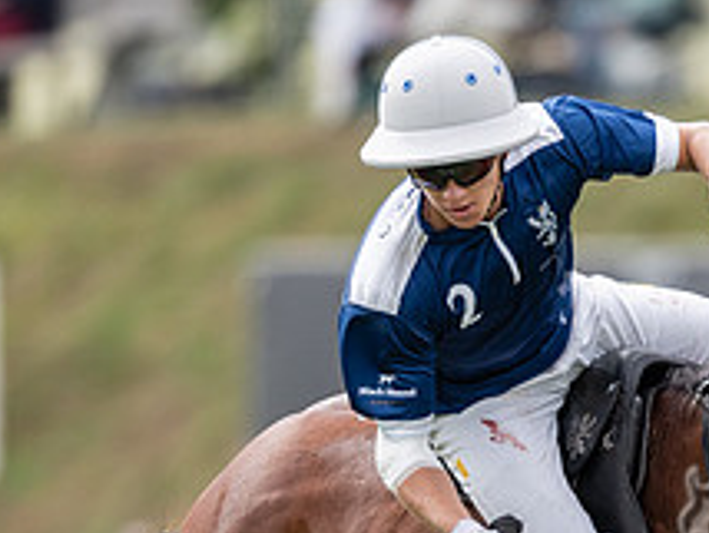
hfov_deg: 1.1
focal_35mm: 1801
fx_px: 36929
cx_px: 642
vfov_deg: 0.8
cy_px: 696
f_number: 4
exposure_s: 1/1600
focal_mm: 500
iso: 400
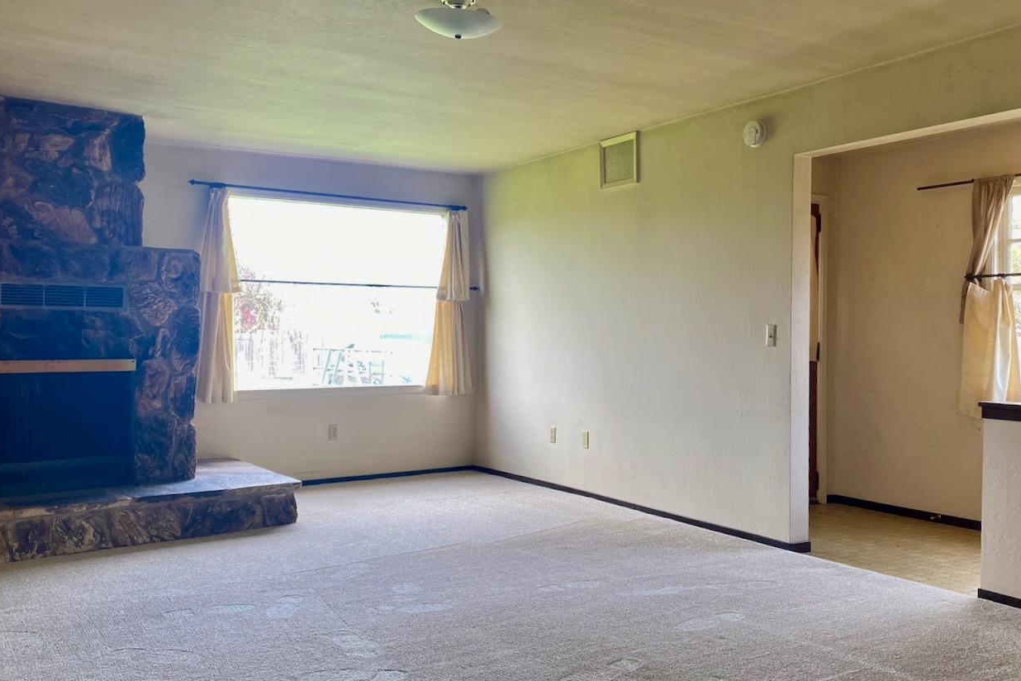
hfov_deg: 65.5
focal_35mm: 28
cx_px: 505
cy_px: 337
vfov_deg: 46.4
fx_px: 794
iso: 64
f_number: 1.8
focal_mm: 4.25
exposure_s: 1/120
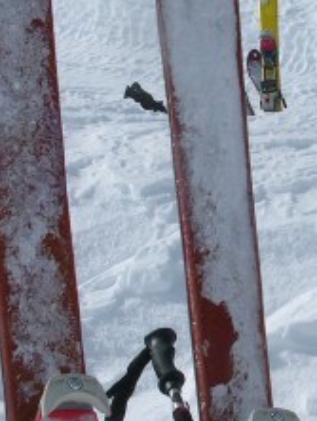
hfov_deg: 12.1
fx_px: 1475
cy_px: 254
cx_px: 332
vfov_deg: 16.2
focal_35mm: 121
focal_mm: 8.9
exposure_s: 1/525
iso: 50
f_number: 8
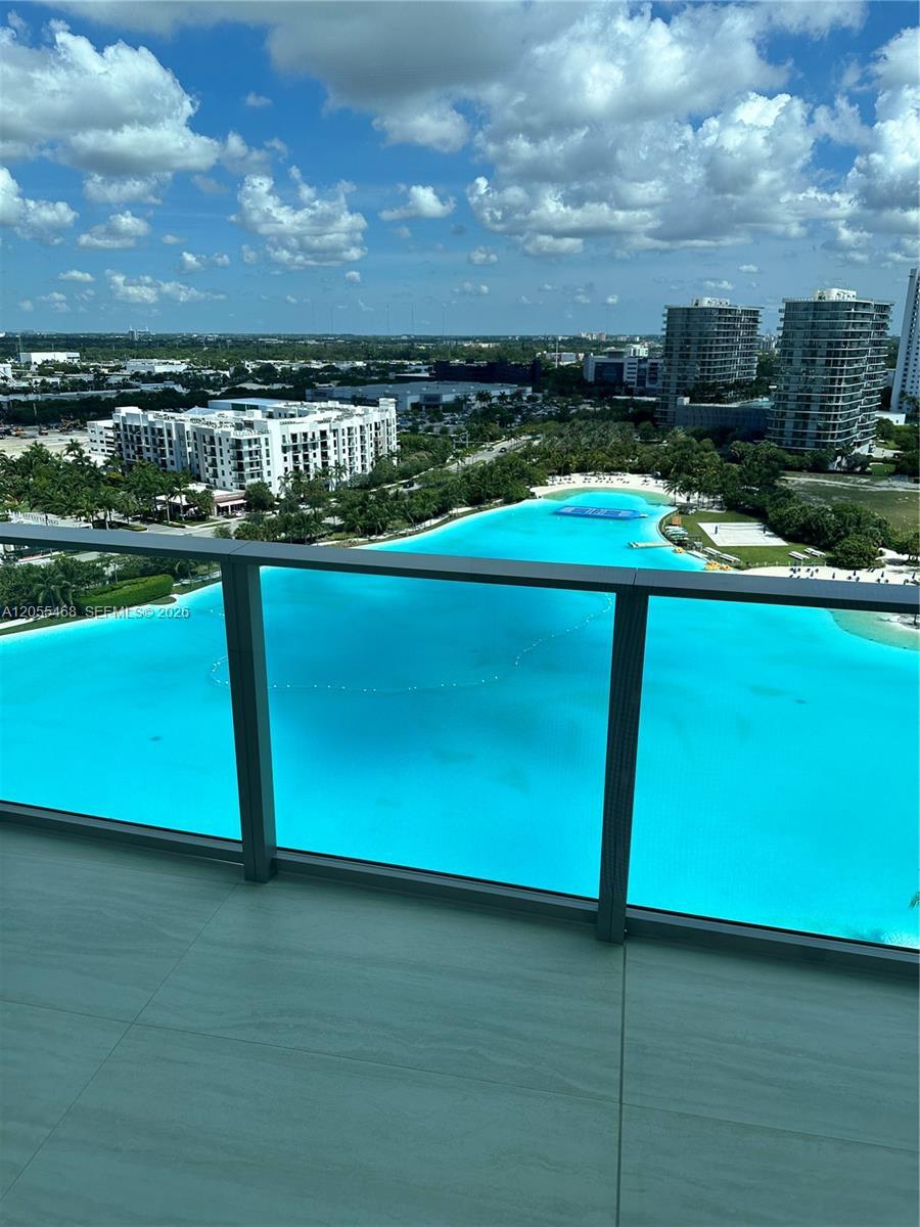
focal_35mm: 24
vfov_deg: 71.6
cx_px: 460
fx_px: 850
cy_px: 614
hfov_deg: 56.8
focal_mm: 6.86
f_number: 1.78
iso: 80
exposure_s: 1/3058
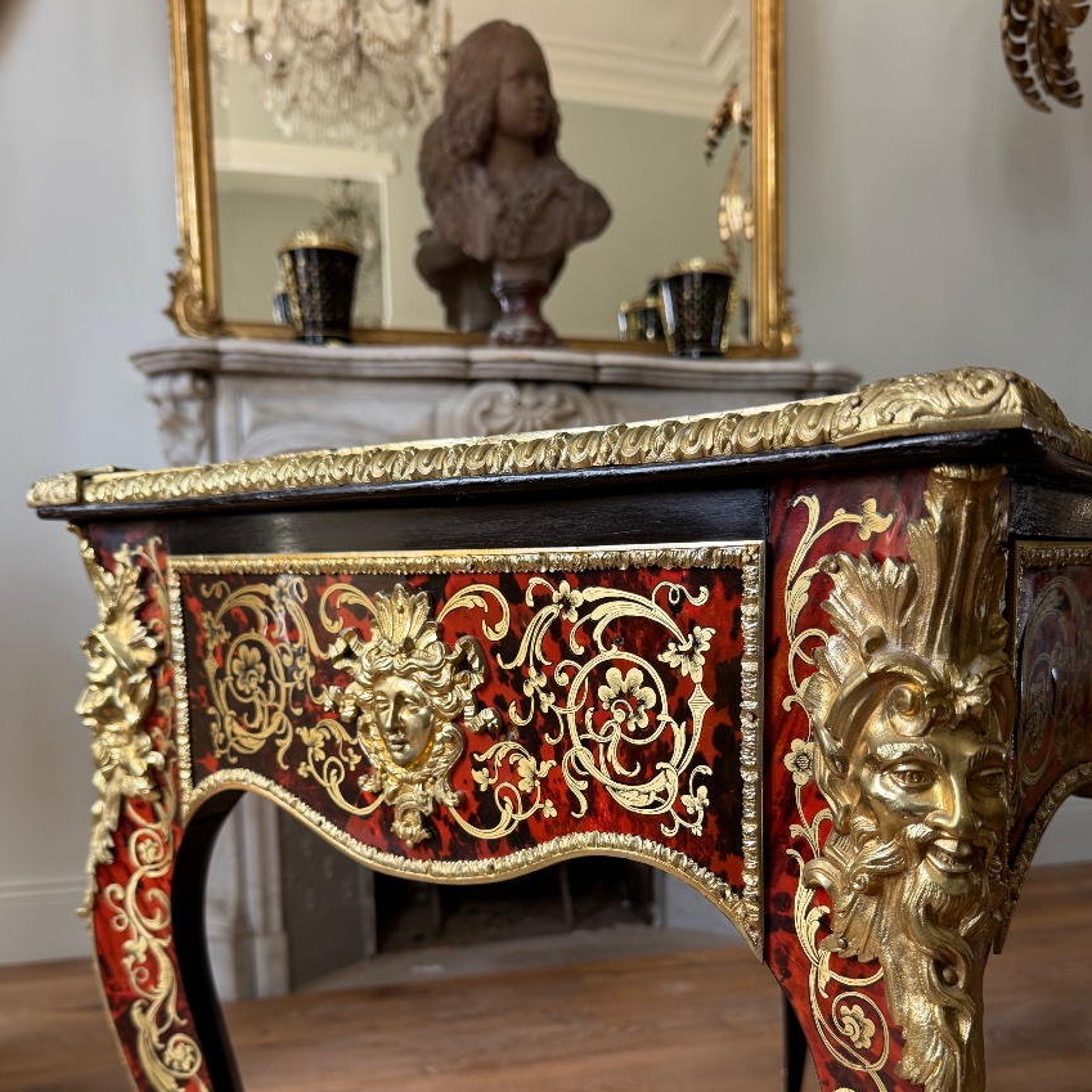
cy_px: 741
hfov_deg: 54.0
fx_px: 1071
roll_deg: +0.9
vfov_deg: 52.8
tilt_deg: -8.5
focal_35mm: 30
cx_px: 563
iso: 125
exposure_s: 1/121
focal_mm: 6.76
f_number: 1.78
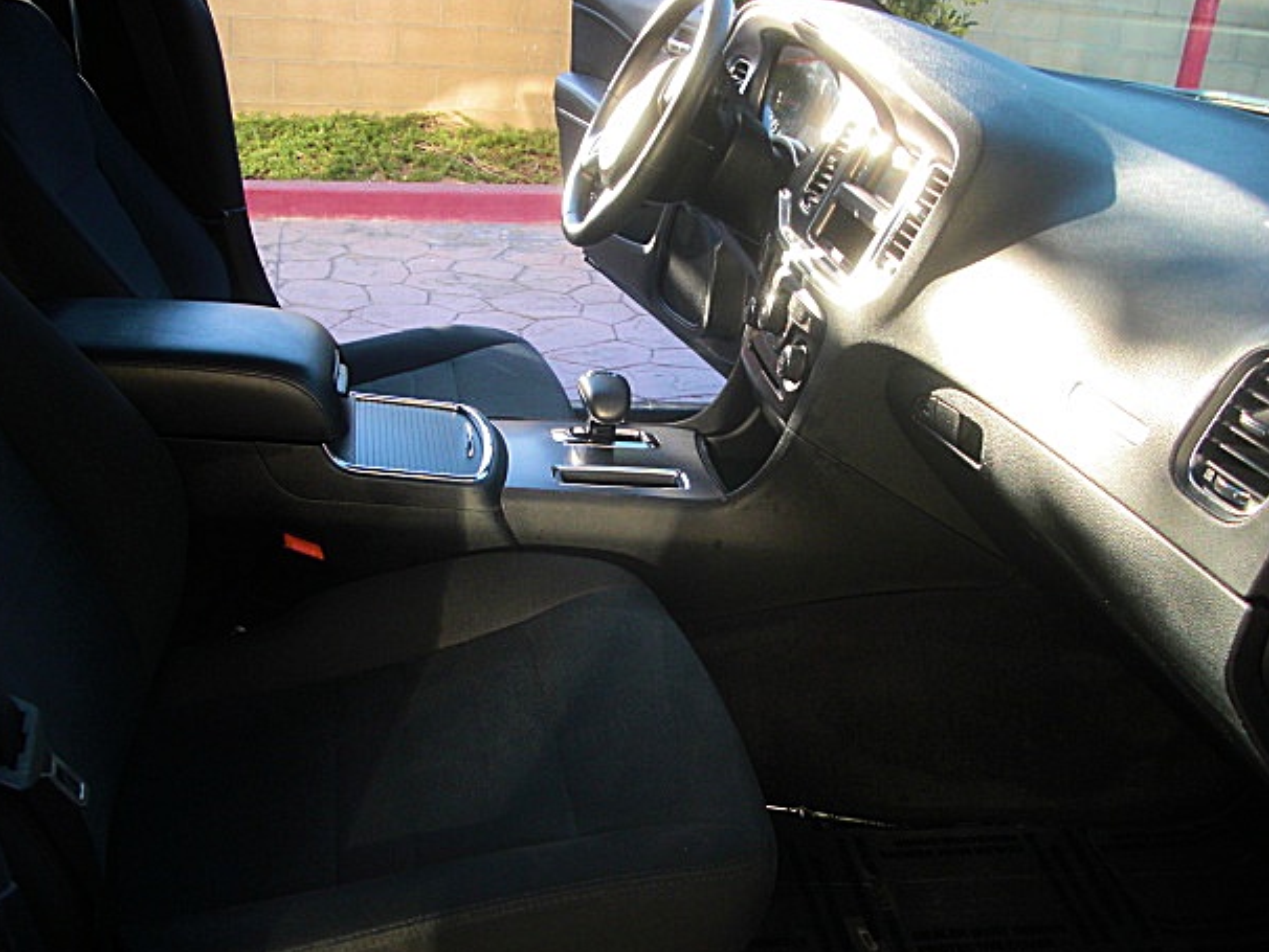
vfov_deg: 37.7
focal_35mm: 38
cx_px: 641
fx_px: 1394
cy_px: 496
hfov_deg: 49.0
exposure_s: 1/125
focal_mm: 6.3
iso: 100
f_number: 2.8
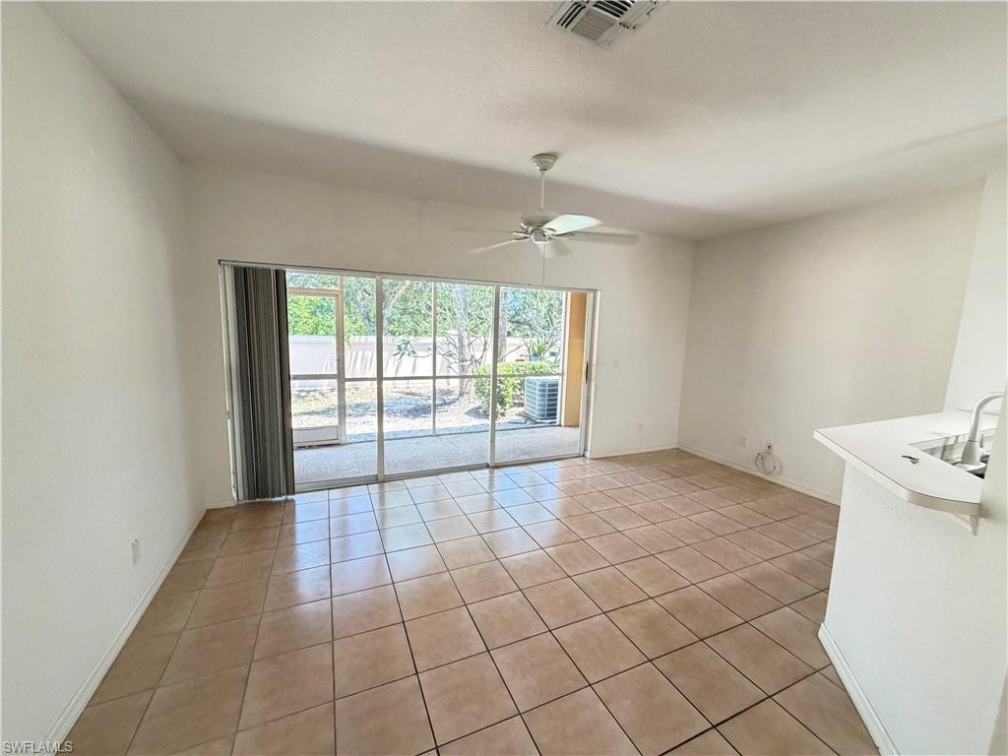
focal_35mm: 14
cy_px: 378
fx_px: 408
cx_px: 504
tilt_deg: -7.2
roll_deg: -0.9
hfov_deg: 102.1
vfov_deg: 85.7
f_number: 2.2
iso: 400
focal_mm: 2.22
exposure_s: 1/60
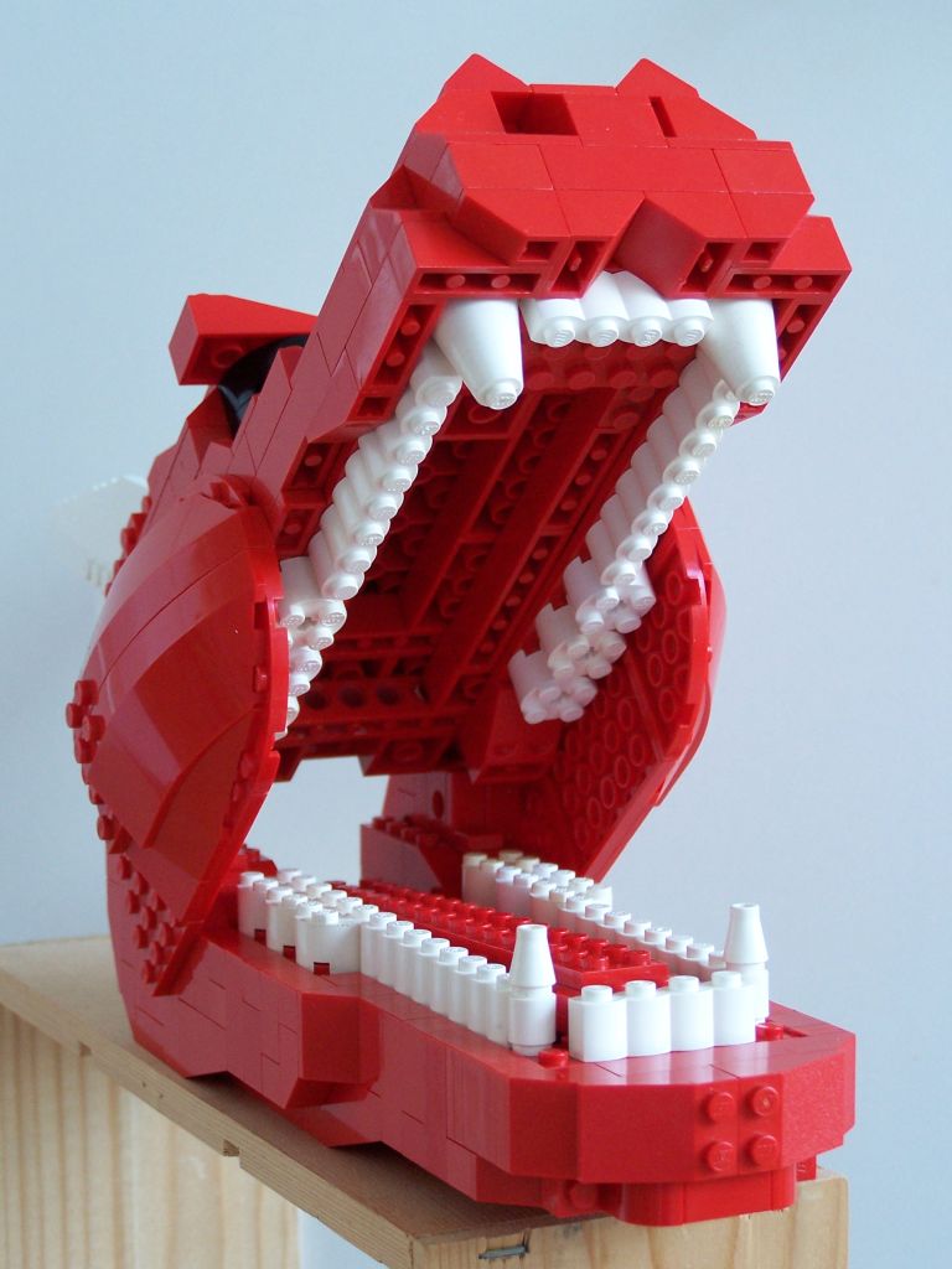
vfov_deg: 26.0
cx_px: 476
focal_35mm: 75
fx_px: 2750
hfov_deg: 19.6
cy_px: 634
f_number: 3.2
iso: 140
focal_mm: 12.4
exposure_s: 1/20
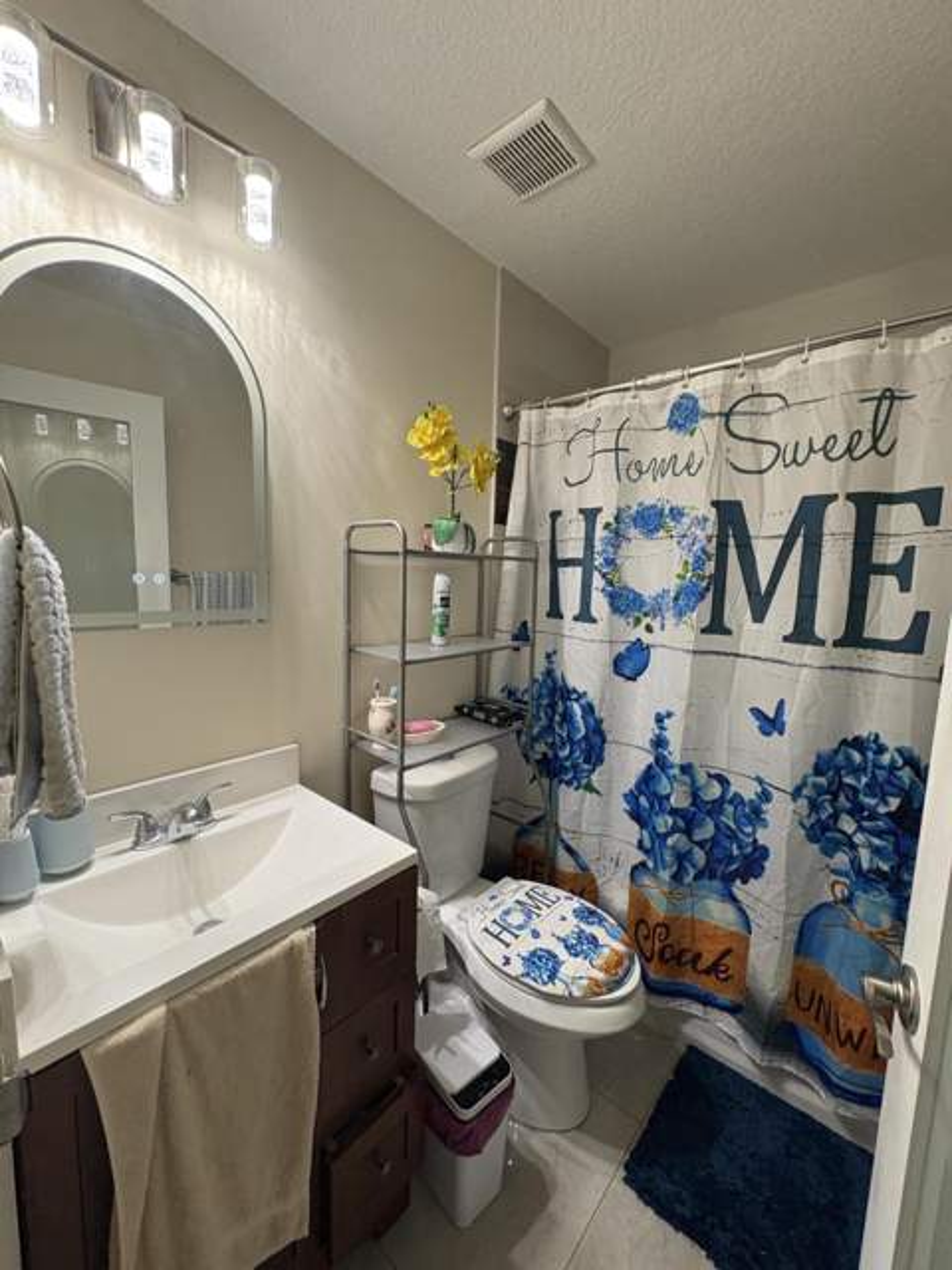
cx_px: 476
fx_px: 513
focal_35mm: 14
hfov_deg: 85.7
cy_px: 635
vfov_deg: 102.1
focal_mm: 2.22
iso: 200
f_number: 2.2
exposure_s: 1/60
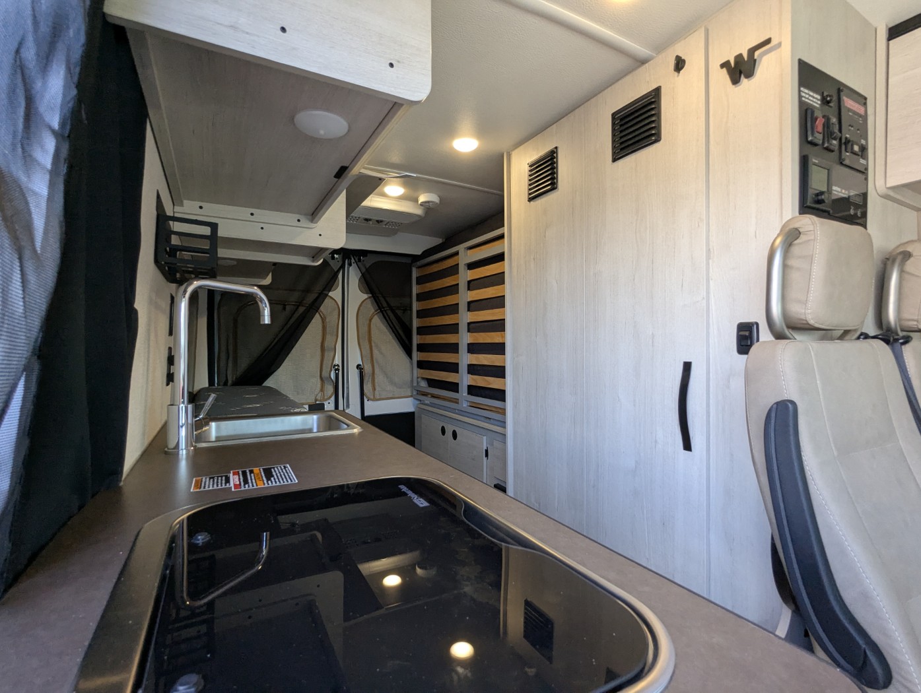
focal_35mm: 16
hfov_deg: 94.4
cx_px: 460
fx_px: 426
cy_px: 346
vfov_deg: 78.2
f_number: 2.2
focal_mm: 2.35
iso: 207
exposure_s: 1/125
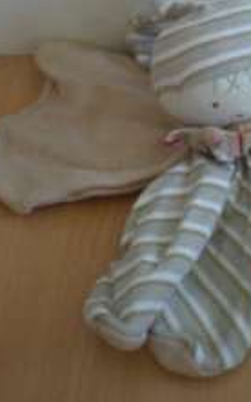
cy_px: 91
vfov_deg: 28.5
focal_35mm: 71
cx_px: 246
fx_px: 778
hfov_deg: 17.9
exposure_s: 1/17.6
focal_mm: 6.3
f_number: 3.1
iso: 200
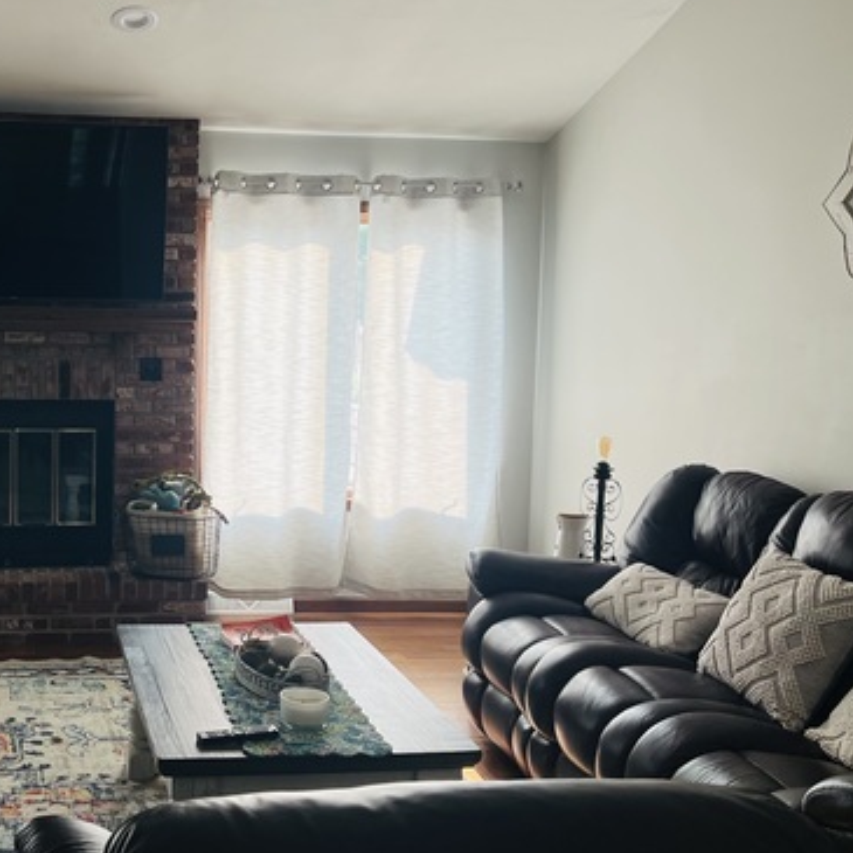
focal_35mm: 42
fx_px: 1171
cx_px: 127
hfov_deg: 38.0
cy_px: 397
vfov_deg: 40.0
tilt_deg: -4.4
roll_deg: -0.6
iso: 50
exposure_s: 1/121
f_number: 1.5
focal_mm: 5.7
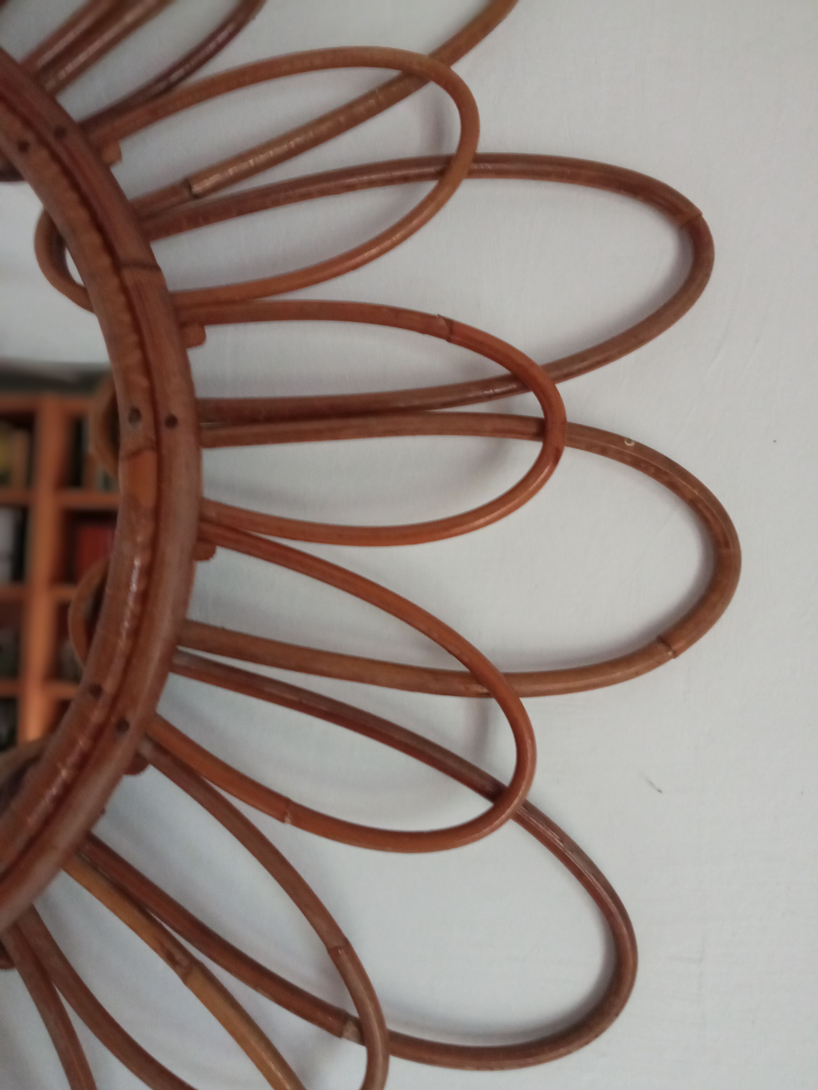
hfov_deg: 51.4
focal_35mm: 27
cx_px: 409
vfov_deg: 65.3
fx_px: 851
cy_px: 545
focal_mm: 3.79
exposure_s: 1/20
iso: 768
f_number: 2.2
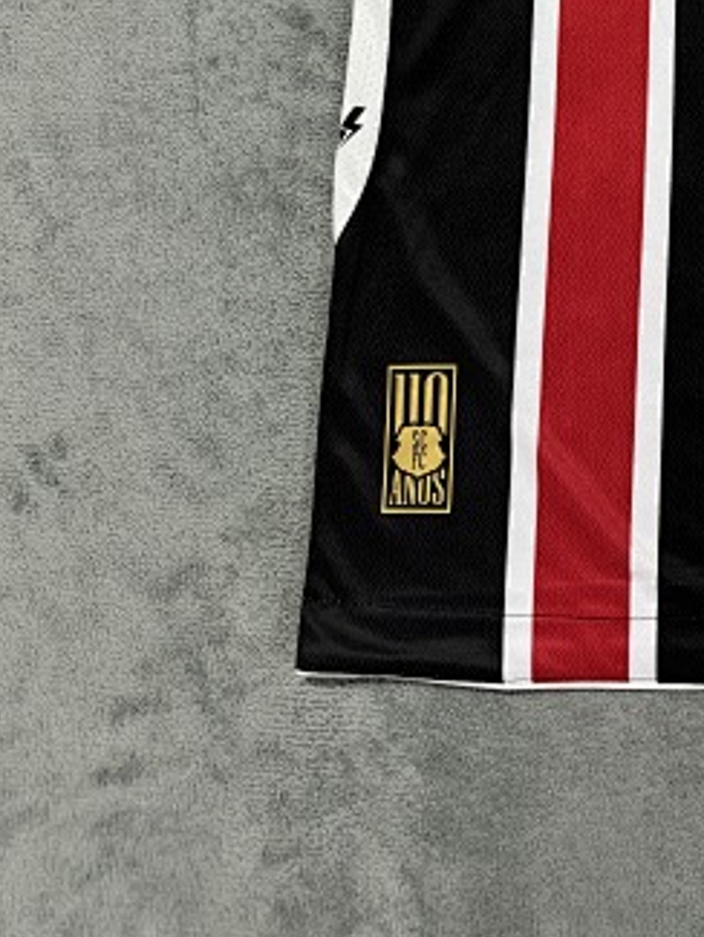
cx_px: 840
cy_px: -196
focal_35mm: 59
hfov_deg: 22.9
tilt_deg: -78.2
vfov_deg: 28.3
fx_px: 1599
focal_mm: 6.76
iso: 200
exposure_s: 1/50
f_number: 1.78
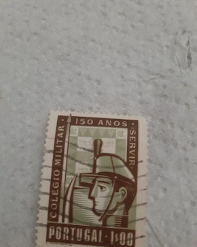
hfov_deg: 51.5
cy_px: 126
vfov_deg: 62.2
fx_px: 204
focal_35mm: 28
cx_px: 98
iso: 200
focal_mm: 3.93
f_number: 1.7
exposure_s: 1/50
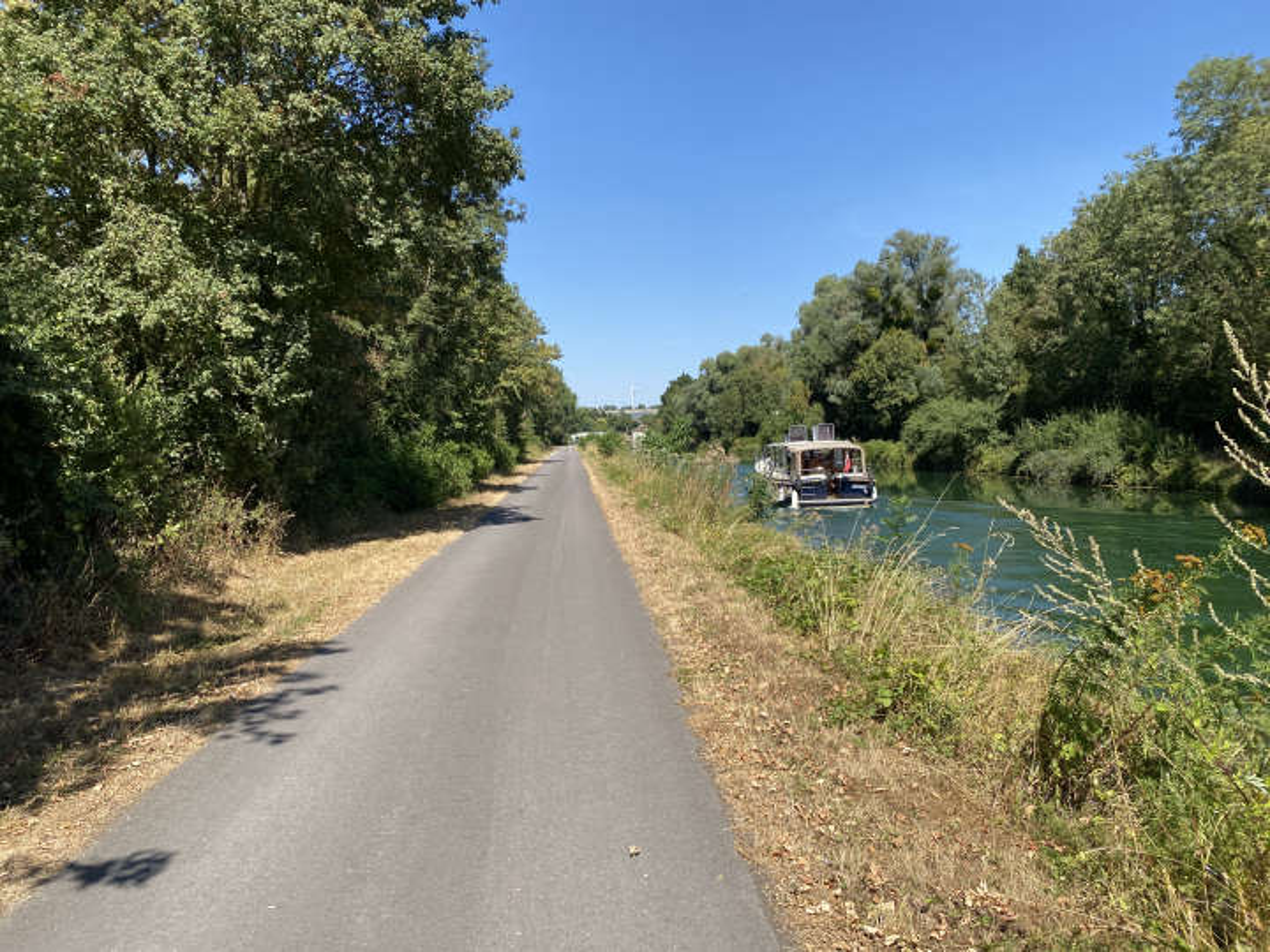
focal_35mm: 26
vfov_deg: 53.1
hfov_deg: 67.3
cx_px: 635
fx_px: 954
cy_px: 476
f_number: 1.8
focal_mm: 4.25
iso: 32
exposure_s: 1/2141
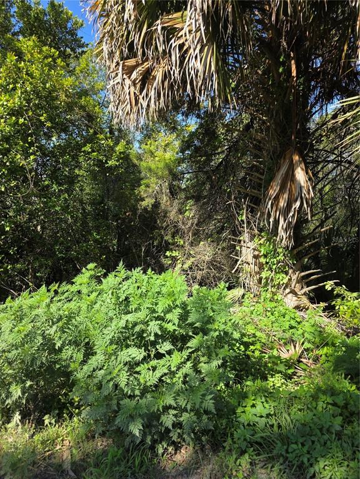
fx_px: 319
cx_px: 180
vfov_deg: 73.9
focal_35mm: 23
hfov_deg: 58.9
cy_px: 240
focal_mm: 6.3
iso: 80
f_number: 1.7
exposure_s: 1/1854
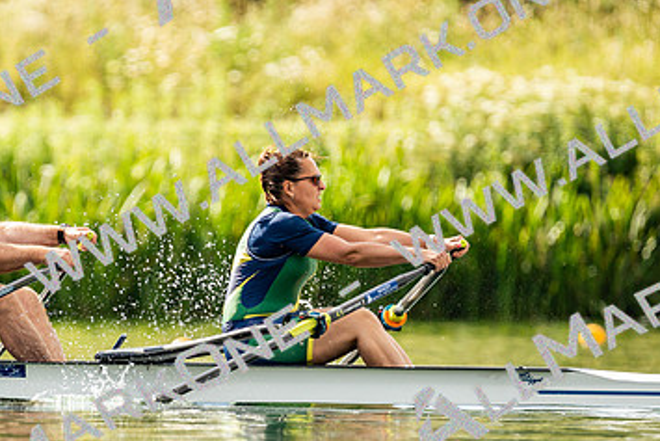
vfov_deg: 1.4
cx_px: 255
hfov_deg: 2.1
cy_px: 299
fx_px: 17955
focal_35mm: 979
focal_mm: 600
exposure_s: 1/2000
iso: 640
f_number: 6.3
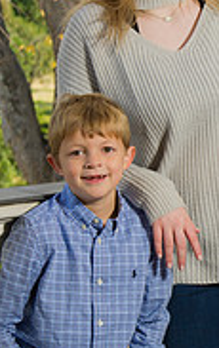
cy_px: 148
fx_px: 2140
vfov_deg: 9.3
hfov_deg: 5.8
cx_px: 233
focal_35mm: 225
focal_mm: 90
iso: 160
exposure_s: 1/160
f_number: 8
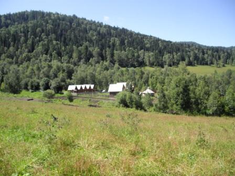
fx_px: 258
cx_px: 118
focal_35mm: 38
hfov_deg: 49.0
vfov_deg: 37.7
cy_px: 88
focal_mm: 7.9
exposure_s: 1/60
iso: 64
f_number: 8
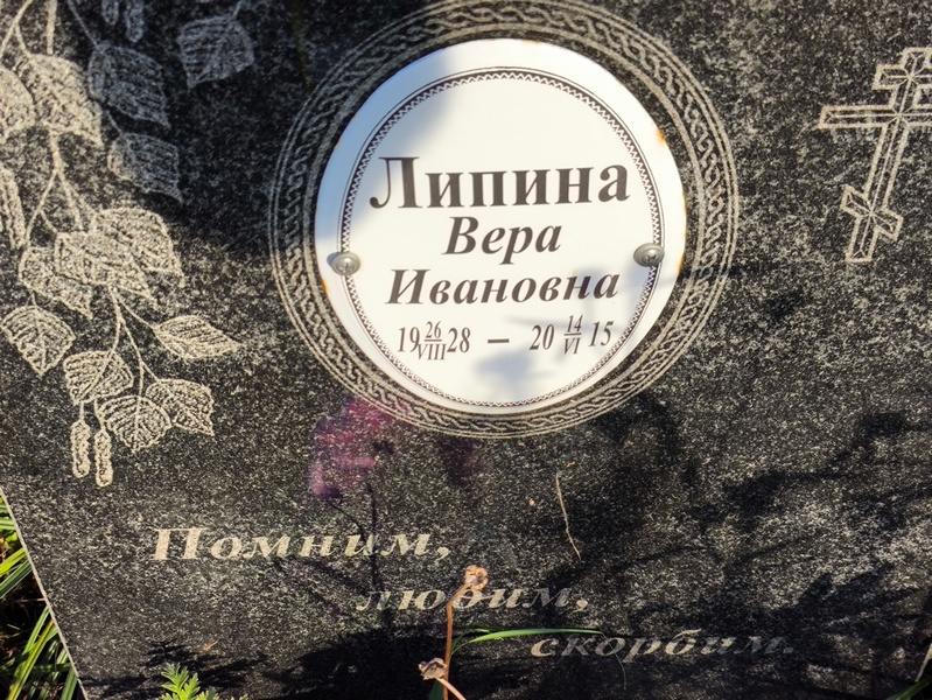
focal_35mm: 50
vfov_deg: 29.1
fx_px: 1347
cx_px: 466
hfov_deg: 38.2
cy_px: 350
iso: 50
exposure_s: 1/721
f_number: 1.7
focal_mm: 4.71
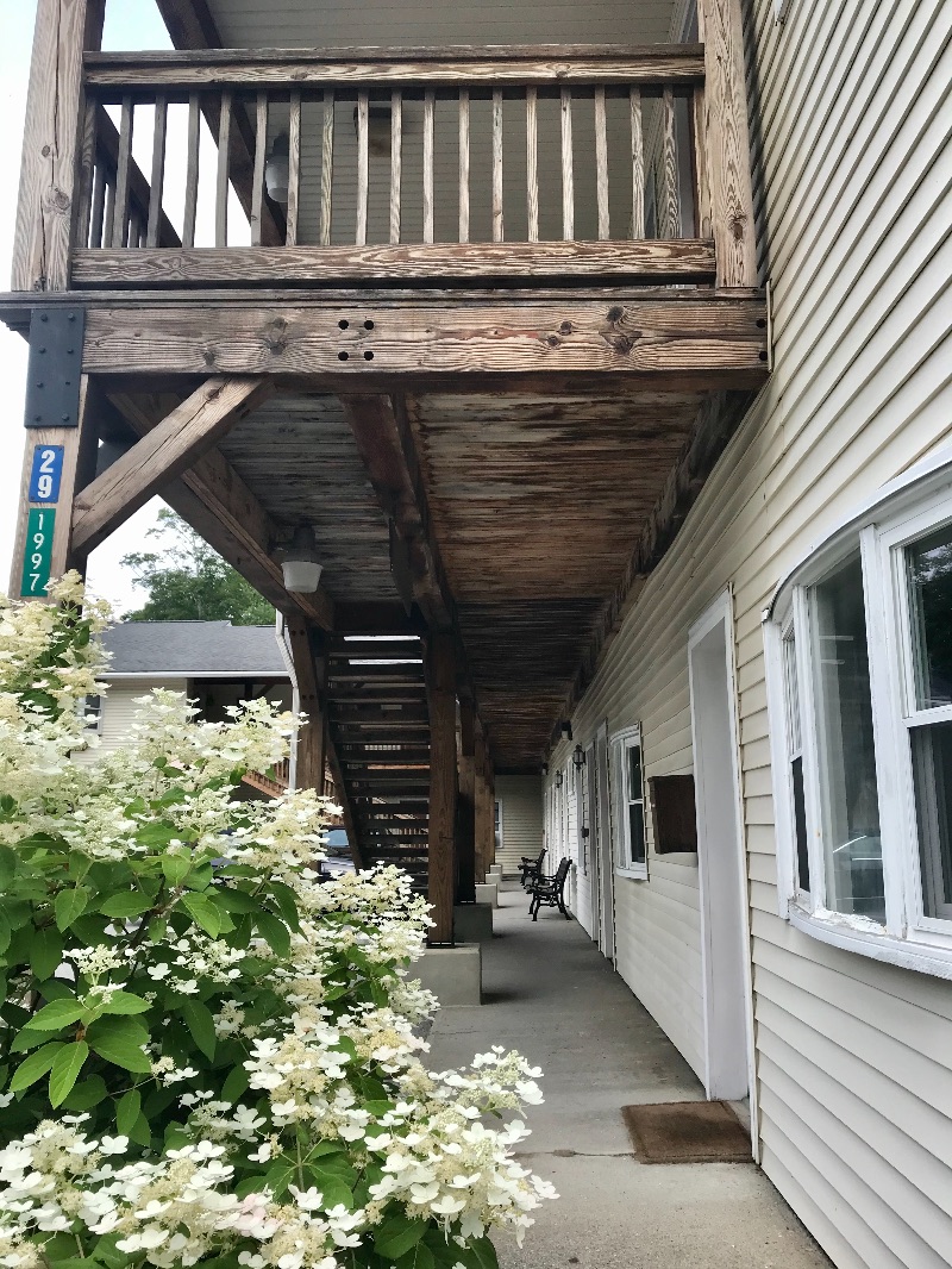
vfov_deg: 63.4
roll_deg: +0.2
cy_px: 634
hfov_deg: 49.8
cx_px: 476
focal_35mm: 28
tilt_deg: +11.4
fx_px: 1026
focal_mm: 3.99
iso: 20
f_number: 1.8
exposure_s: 1/870
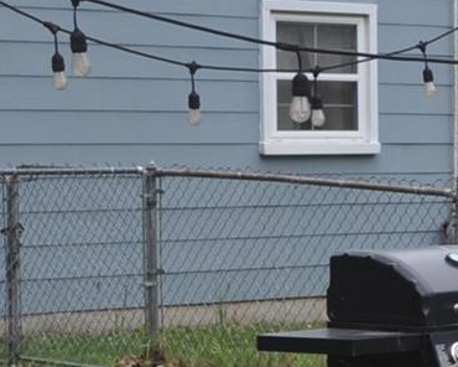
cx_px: 1022
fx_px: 2318
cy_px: 350
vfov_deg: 9.0
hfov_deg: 10.1
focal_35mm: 171
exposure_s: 1/250
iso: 200
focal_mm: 22
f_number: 8
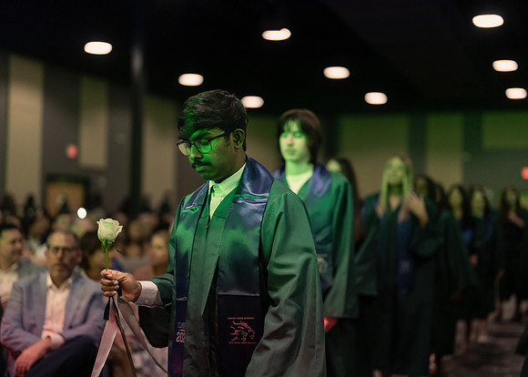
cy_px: 188
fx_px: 796
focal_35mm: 53
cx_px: 264
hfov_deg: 36.7
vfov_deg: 26.6
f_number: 1.2
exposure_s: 1/500
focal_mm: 50
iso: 1250
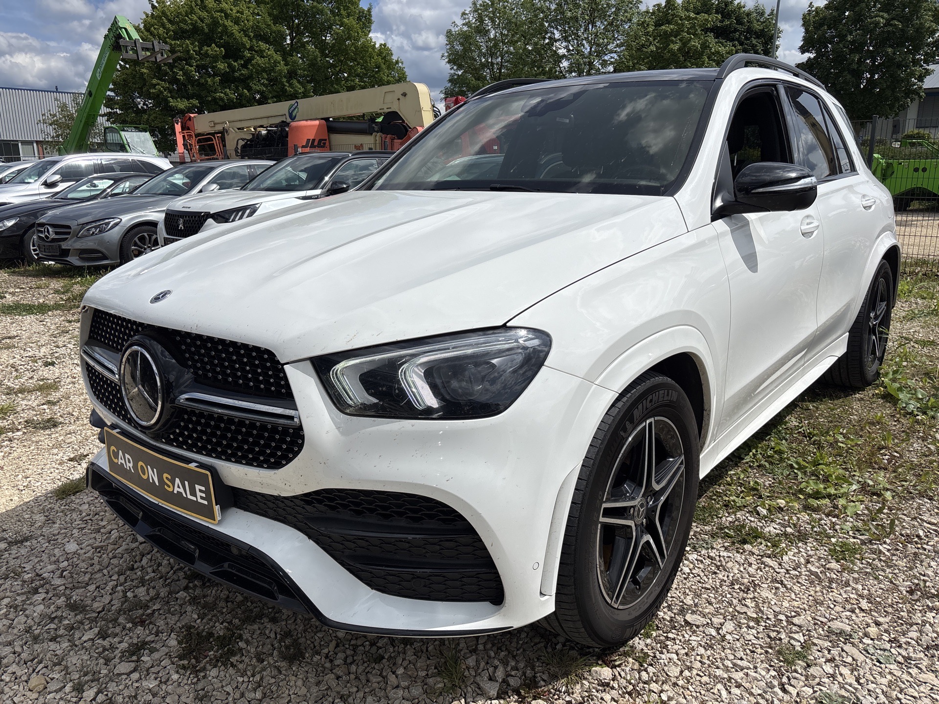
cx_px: 470
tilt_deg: -12.6
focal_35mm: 26
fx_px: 705
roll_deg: +0.2
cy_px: 352
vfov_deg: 53.1
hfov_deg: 67.3
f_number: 1.6
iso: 50
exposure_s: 1/10989
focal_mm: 5.96
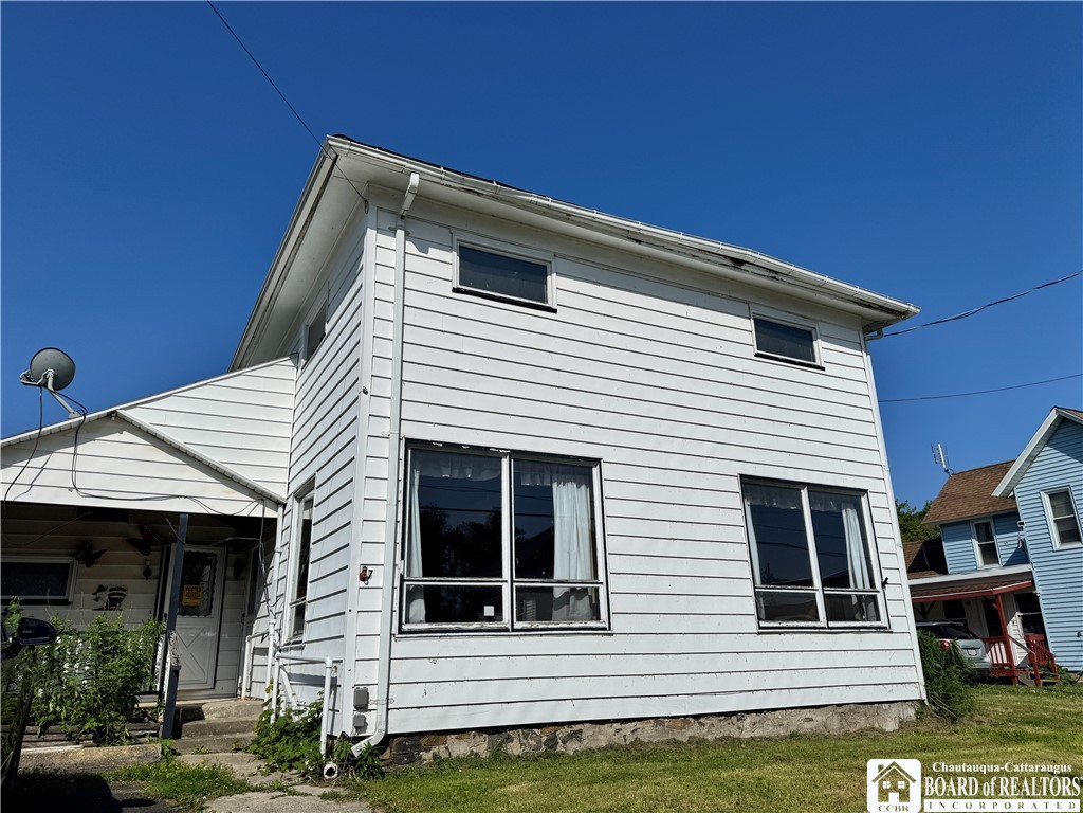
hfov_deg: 71.6
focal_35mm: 24
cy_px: 406
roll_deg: +1.4
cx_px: 542
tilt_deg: +17.7
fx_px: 751
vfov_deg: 56.8
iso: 50
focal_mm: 6.76
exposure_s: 1/12346
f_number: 1.78
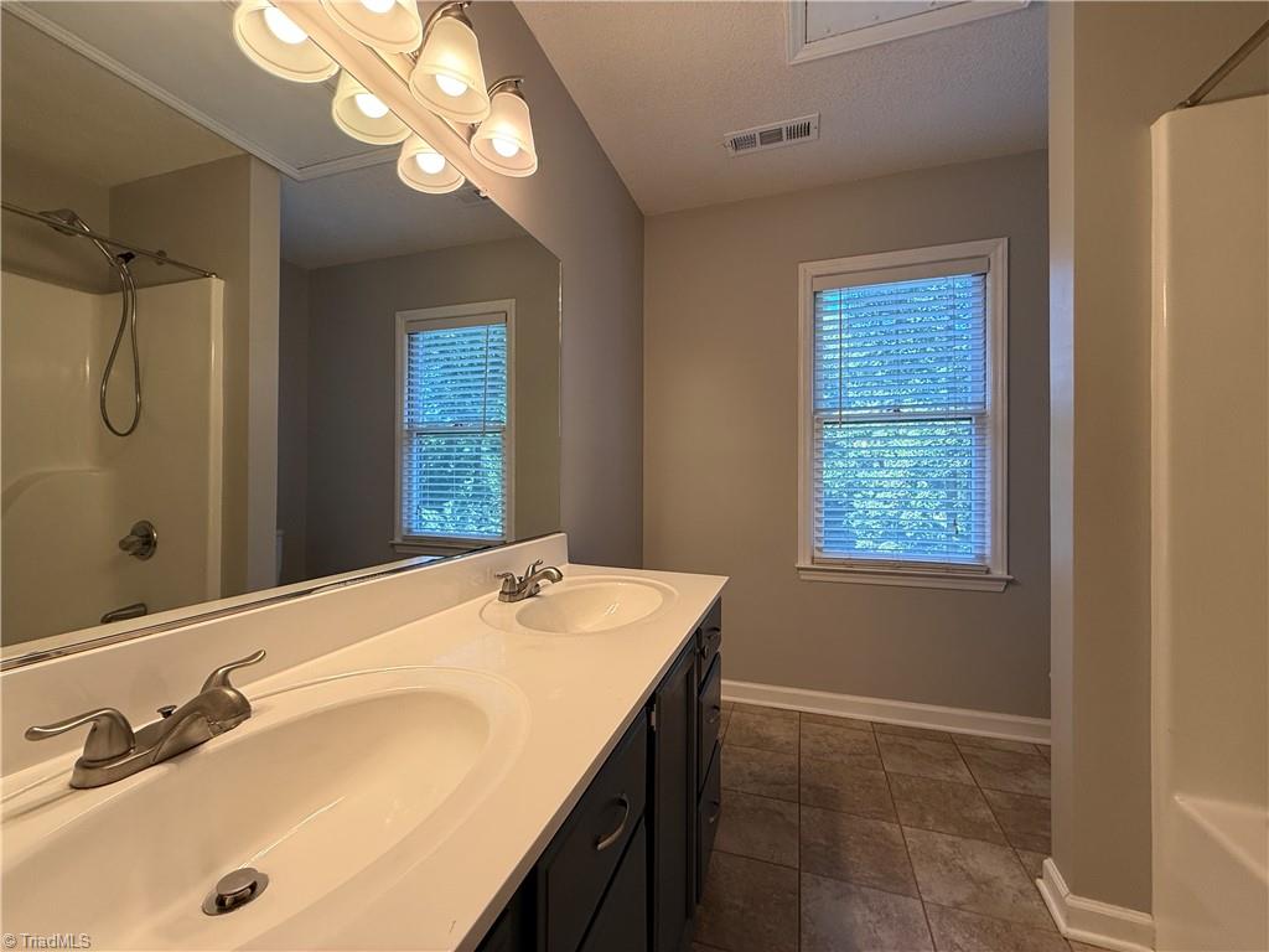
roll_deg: +0.0
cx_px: 634
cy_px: 476
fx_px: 513
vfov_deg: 85.7
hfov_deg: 102.1
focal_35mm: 14
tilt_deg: -0.3
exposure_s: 1/120
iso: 125
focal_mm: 2.22
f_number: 2.2
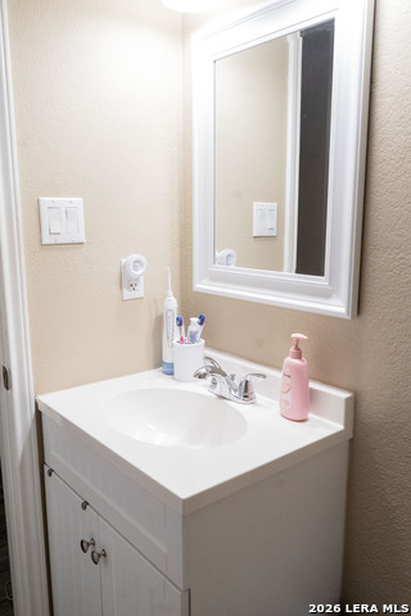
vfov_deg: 63.7
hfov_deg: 45.0
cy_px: 308
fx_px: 497
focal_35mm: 29
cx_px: 206
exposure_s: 1/320
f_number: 5.6
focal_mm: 29
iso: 8000
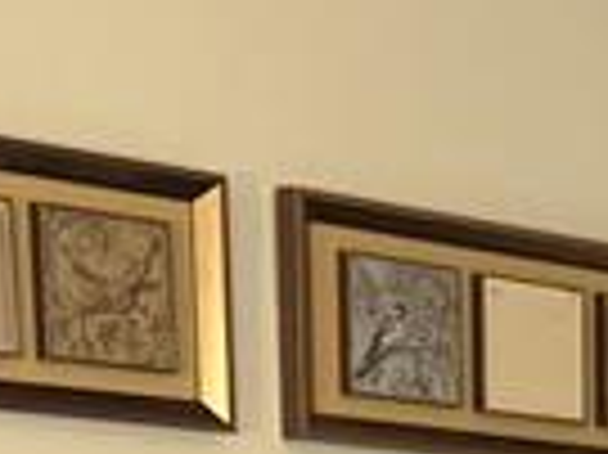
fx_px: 3194
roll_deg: -1.1
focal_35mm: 182
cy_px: 1528
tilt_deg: -12.1
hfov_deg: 9.8
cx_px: 1369
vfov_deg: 7.0
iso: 250
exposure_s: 1/60
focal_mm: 6.76
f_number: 1.78
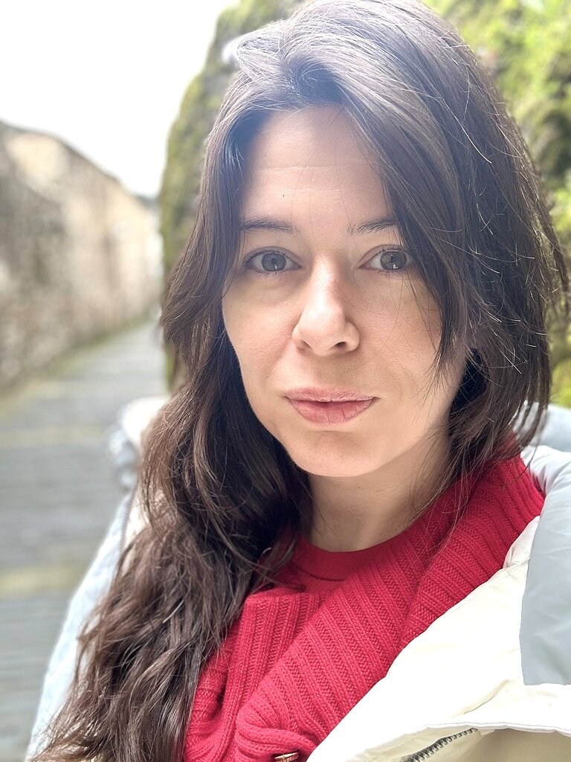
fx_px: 660
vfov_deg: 60.0
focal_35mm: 30
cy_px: 381
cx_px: 286
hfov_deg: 46.8
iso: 80
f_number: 1.9
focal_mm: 2.69
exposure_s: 1/113
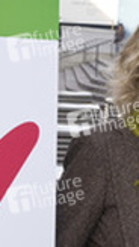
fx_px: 850
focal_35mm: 130
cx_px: 216
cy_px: 82
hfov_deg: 9.1
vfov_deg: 16.5
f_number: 7.1
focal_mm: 45
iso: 400
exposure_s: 1/320
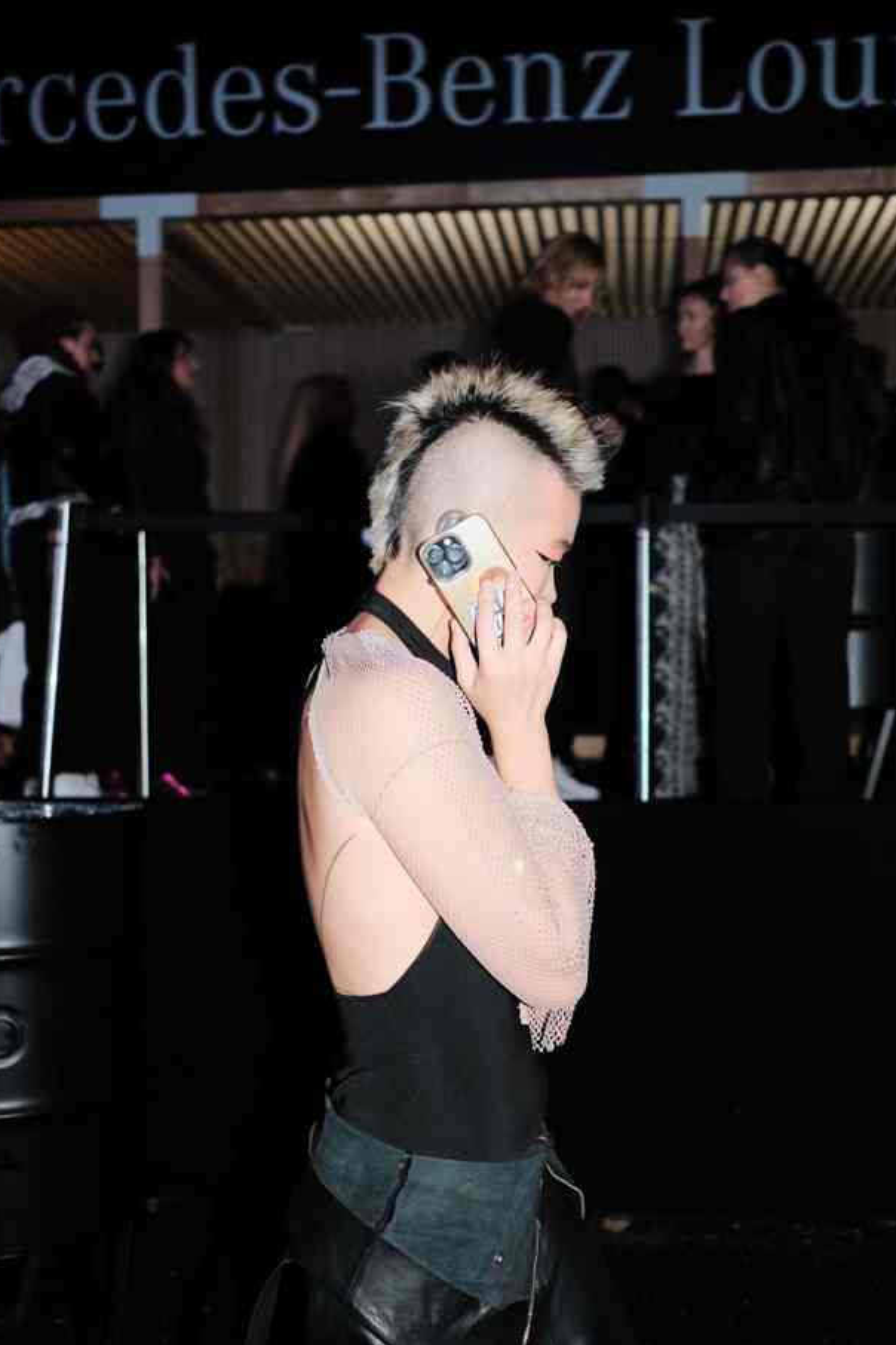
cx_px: 493
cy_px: 718
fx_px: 1493
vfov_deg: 48.4
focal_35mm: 40
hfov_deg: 33.4
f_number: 2
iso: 640
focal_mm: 23
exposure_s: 1/125
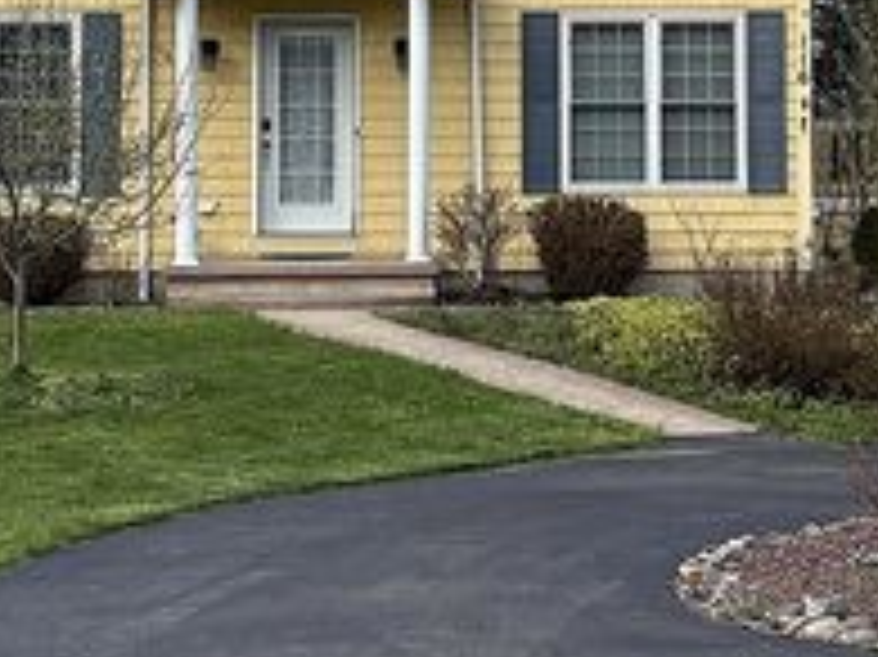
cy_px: -155
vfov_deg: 11.8
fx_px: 3118
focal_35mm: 123
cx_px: 459
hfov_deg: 16.0
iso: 50
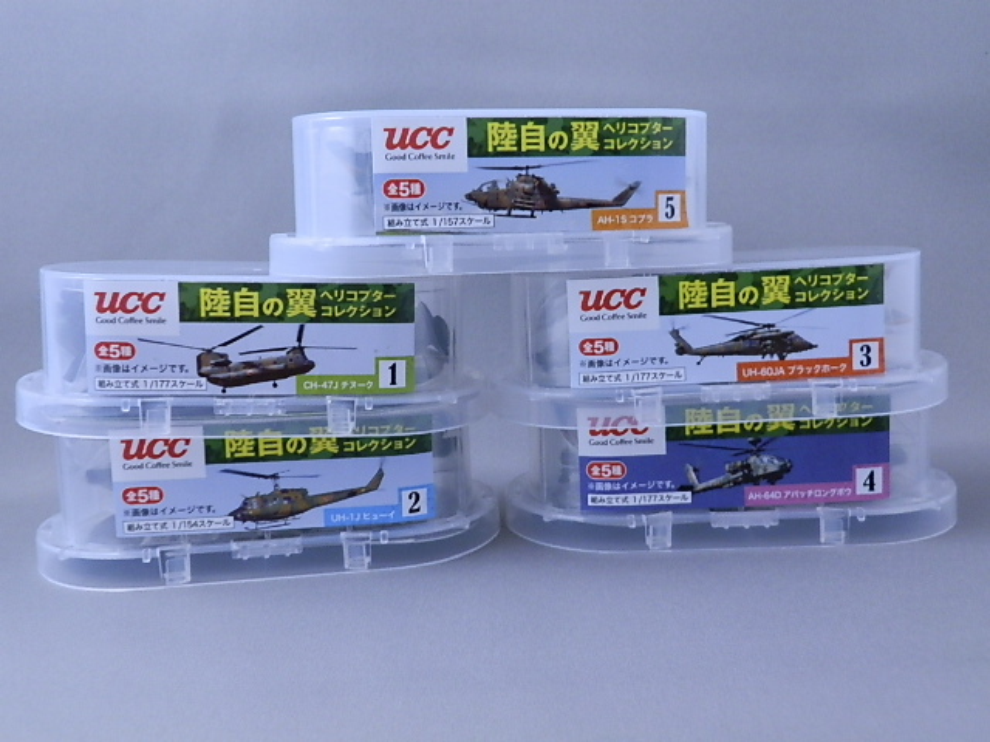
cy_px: 371
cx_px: 495
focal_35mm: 34
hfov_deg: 54.0
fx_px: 972
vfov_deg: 41.8
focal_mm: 6.17
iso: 200
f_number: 3.5
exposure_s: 1/8
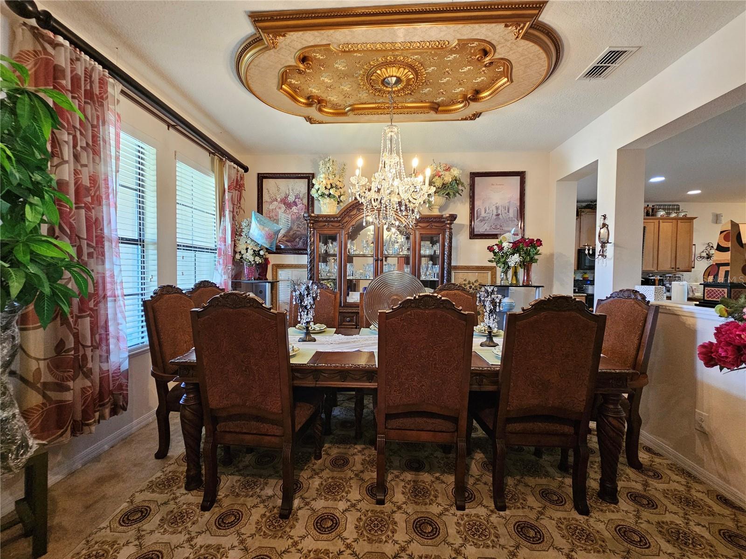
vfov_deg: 89.9
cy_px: 280
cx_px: 373
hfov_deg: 106.2
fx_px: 280
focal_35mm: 13
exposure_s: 1/40
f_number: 2.2
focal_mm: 2.2
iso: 320
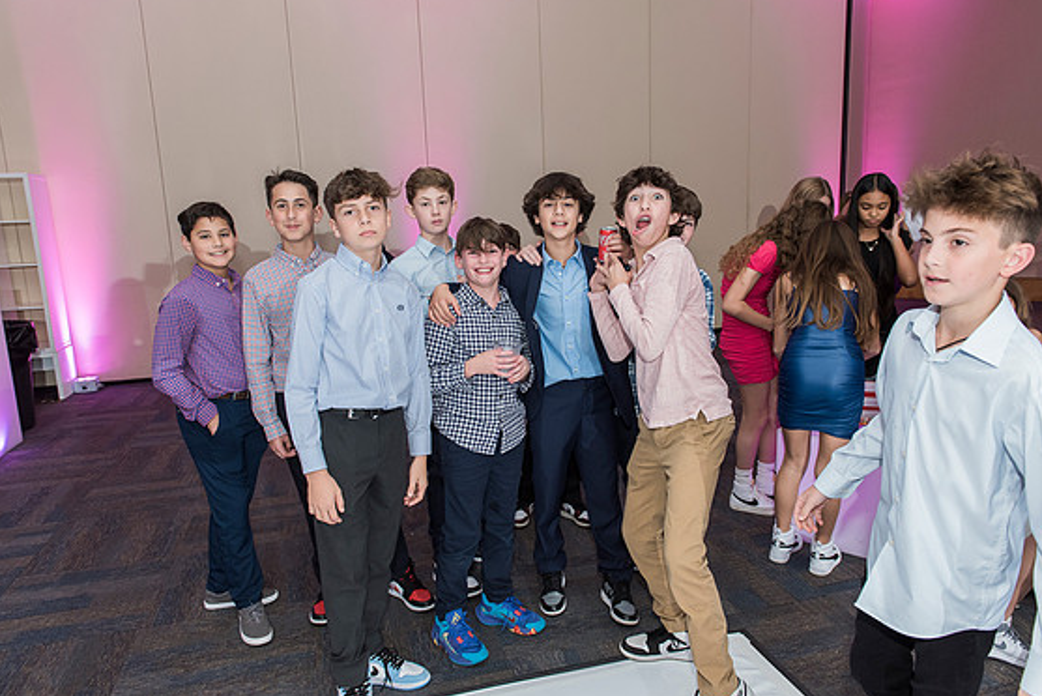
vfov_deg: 51.3
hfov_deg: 71.5
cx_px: 539
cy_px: 349
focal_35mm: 25
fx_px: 724
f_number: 4
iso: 1250
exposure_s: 1/100
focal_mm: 24
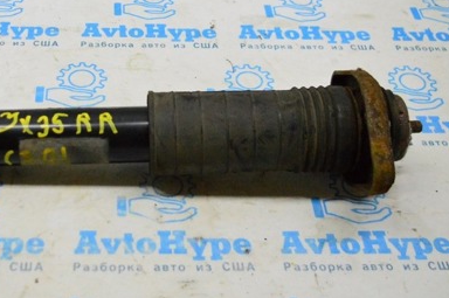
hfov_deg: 30.5
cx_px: 118
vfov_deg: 20.7
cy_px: 84
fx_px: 810
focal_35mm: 65
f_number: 4
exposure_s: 1/1000
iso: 6400
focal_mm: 26
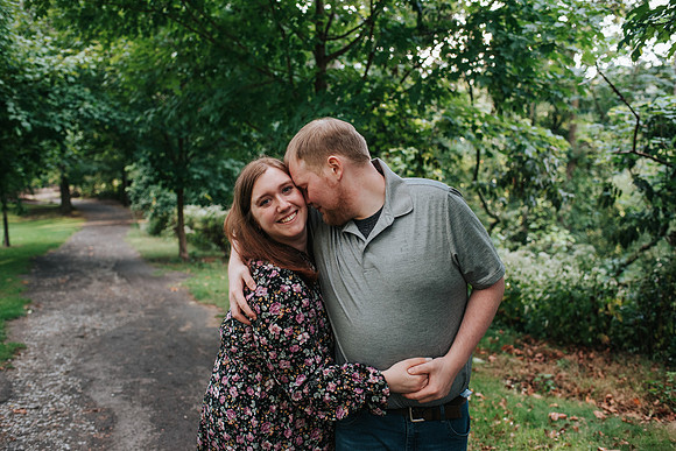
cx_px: 338
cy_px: 226
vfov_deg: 37.9
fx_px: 657
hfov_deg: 54.4
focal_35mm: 35
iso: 1000
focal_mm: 35
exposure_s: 1/640
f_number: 3.2
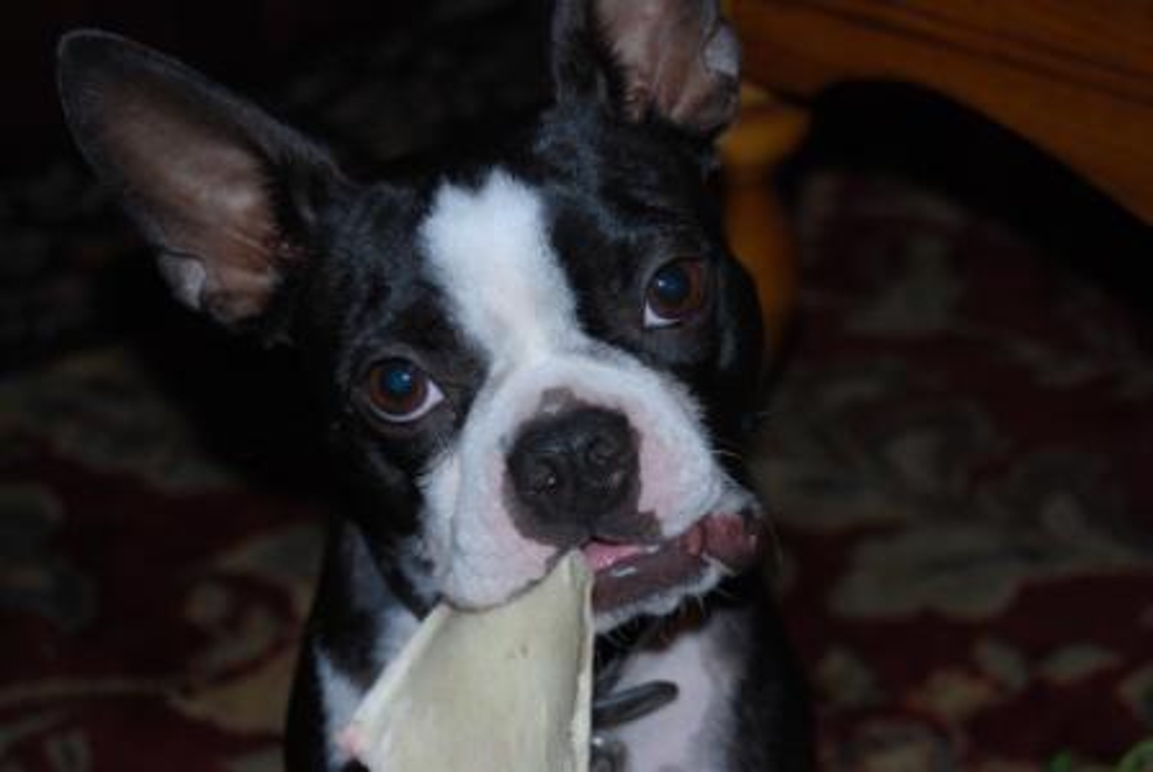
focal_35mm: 82
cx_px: 576
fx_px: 2646
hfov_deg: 24.6
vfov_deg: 16.6
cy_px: 386
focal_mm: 55
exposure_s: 1/60
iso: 200
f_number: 5.6
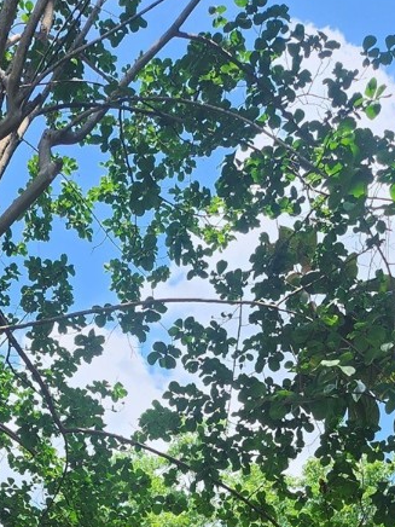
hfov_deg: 18.2
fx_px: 1232
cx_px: 159
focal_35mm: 81
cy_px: 813
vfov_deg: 20.3
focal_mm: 6.4
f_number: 1.8
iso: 12
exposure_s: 1/364
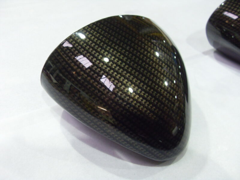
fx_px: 243
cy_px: 90
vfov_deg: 40.7
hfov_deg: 52.6
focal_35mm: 35
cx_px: 120
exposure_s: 1/20
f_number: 2.8
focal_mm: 6.3
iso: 200
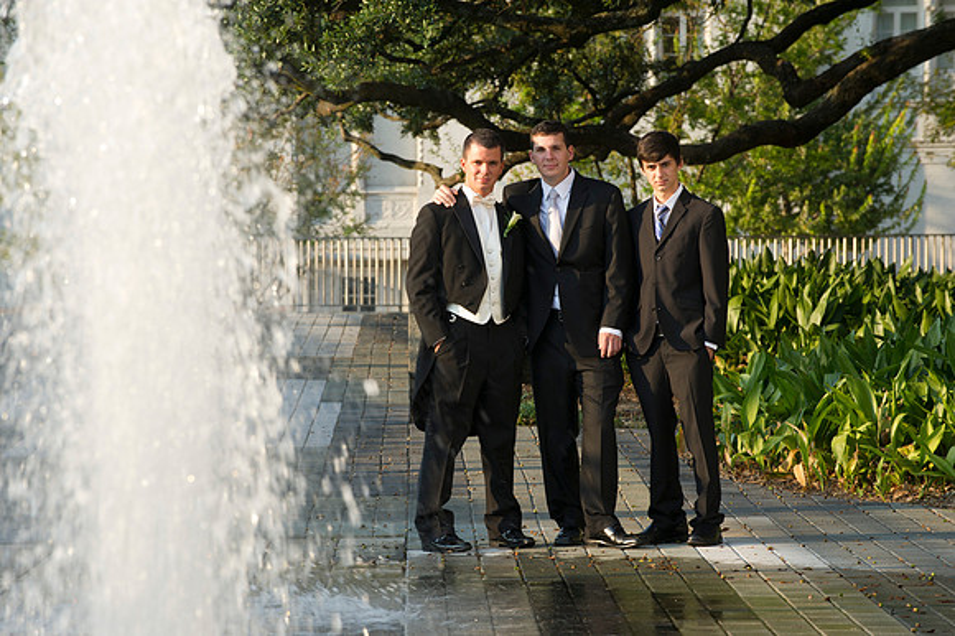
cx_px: 478
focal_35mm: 200
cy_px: 318
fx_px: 5302
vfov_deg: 6.9
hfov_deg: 10.3
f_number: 8
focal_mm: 200
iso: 320
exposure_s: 1/100
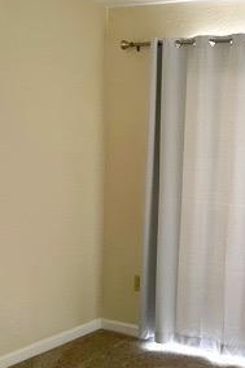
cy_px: 162
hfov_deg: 22.1
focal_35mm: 61
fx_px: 623
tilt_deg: -3.4
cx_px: 166
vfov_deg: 32.9
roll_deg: -1.2
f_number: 1.6
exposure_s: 1/60
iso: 200
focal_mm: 5.1
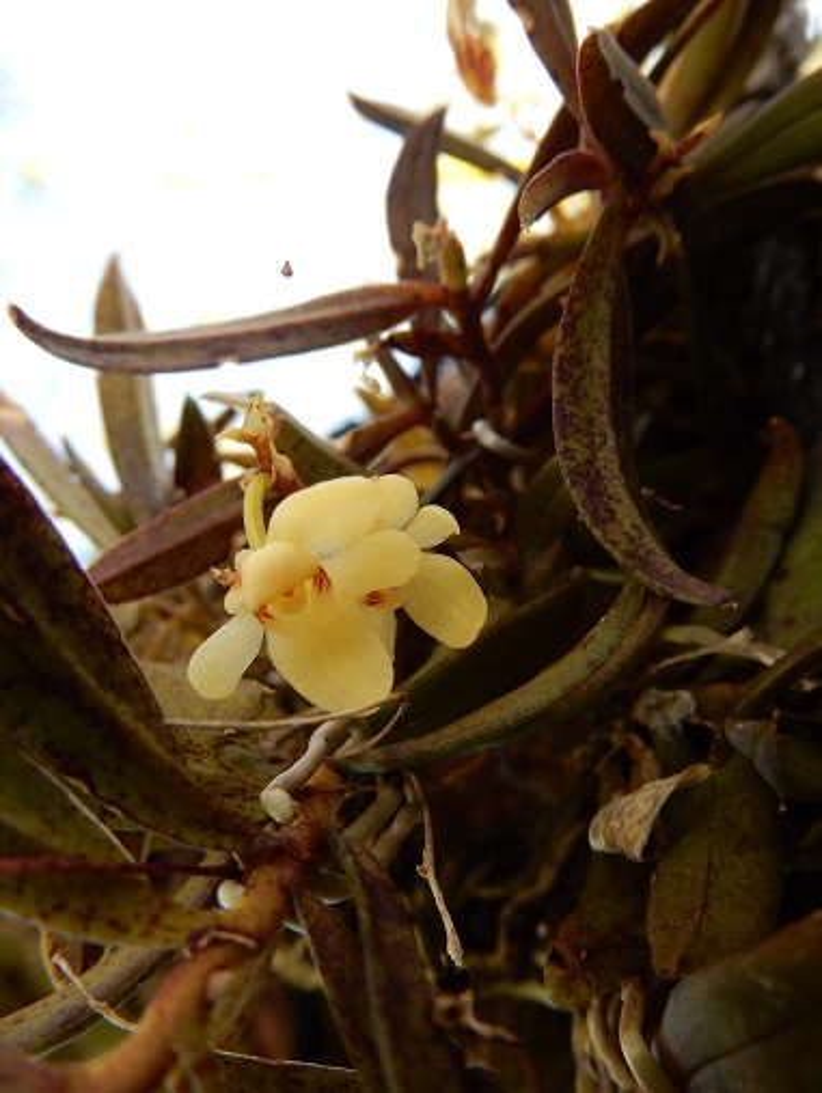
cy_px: 546
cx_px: 411
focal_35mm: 30
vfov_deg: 59.9
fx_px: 949
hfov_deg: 46.8
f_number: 4
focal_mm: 5.4
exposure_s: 1/80
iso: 125
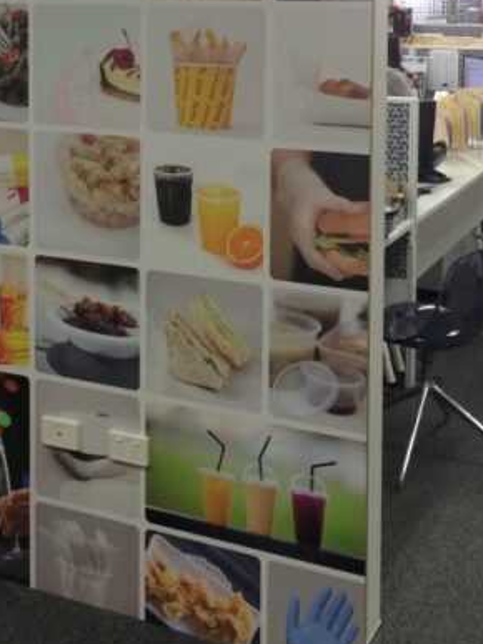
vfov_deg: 30.6
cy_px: 55
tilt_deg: -4.0
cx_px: 173
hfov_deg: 24.3
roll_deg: +1.3
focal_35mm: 60
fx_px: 1117
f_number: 2.2
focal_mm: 4.15
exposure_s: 1/33
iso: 80
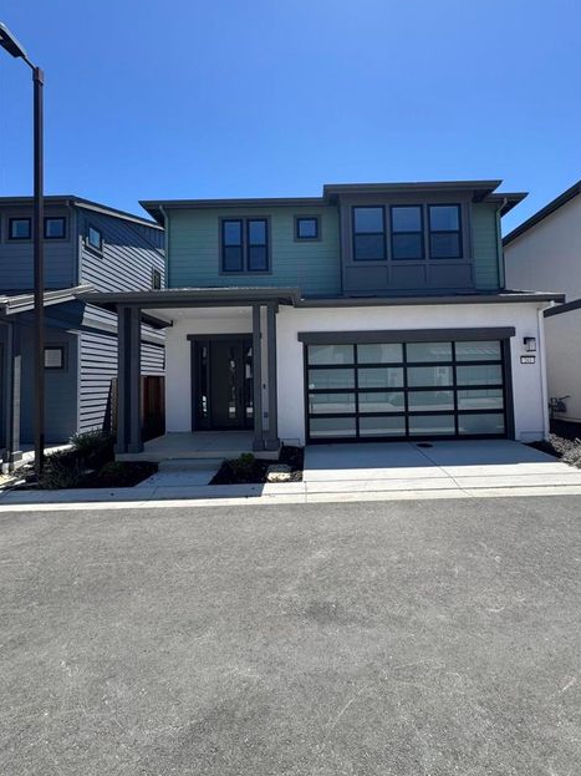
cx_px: 310
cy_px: 364
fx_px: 336
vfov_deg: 98.1
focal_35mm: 15
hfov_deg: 81.6
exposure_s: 1/868
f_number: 2.2
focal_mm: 2.22
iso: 50
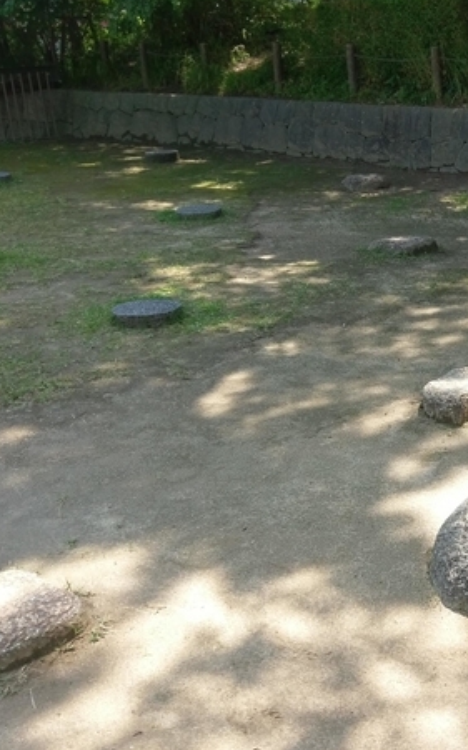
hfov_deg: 24.8
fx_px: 1001
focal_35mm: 49
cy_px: 405
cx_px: 491
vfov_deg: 41.0
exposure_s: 1/578
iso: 100
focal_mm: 4.58
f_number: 1.8
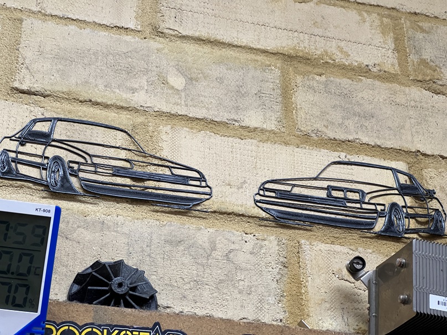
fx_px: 994
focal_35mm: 77
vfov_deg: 19.1
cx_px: 224
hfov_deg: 25.3
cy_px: 168
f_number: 2.8
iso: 250
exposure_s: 1/50
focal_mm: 9
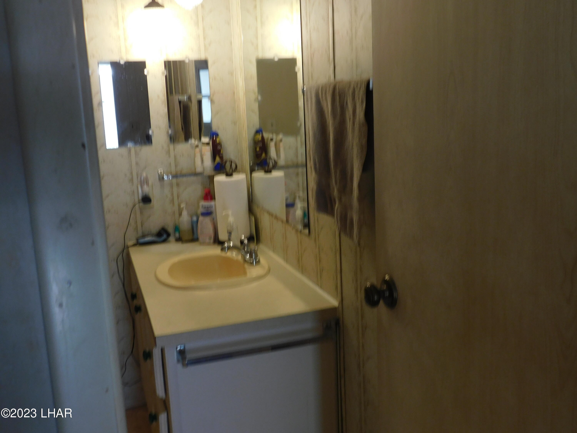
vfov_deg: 39.7
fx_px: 600
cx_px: 288
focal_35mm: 36
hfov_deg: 51.4
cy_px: 216
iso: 125
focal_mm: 6.3
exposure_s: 1/30
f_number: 3.5
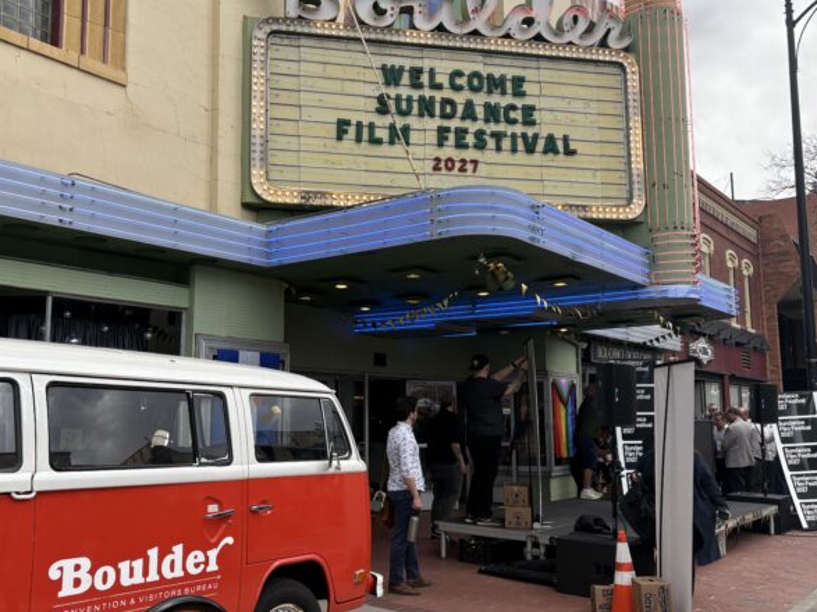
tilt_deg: +7.5
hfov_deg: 53.9
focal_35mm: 34
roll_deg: -0.2
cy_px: 314
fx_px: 802
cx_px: 370
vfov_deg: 41.8
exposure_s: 1/2012
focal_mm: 5.96
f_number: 1.6
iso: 64
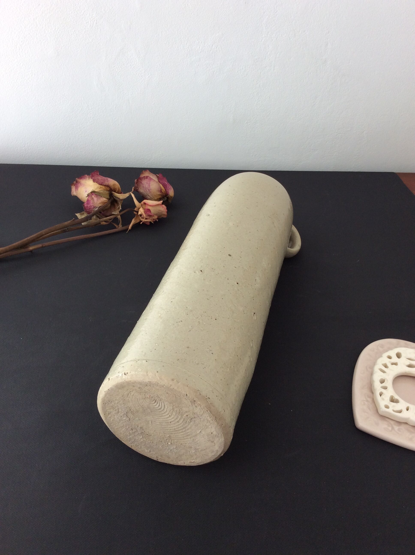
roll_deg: -1.7
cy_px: 278
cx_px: 208
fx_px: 513
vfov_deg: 56.9
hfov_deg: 44.1
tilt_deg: -39.6
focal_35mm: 32
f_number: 2.4
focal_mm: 3.3
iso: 40
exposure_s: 1/100
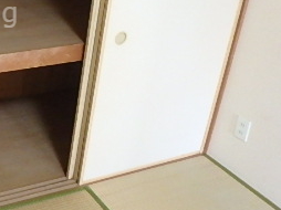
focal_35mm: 53
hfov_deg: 30.8
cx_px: -53
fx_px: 430
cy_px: 14
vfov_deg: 26.4
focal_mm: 3.7
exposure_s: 1/30
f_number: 3.5
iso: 800
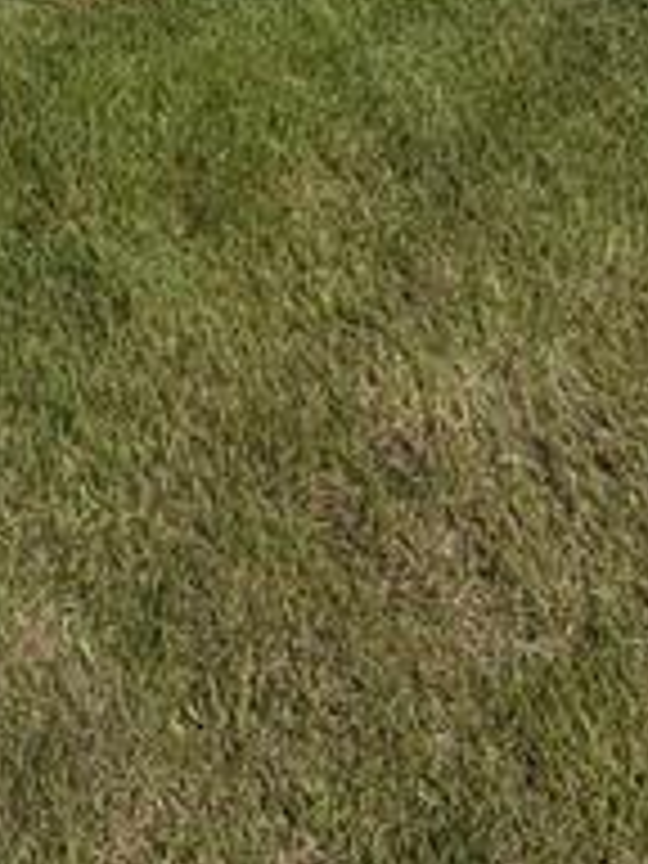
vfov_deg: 21.5
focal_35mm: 56
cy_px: -711
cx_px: -50
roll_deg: +2.0
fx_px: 1398
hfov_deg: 24.5
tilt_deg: +1.3
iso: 25
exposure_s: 1/770
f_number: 2.2
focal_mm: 2.22
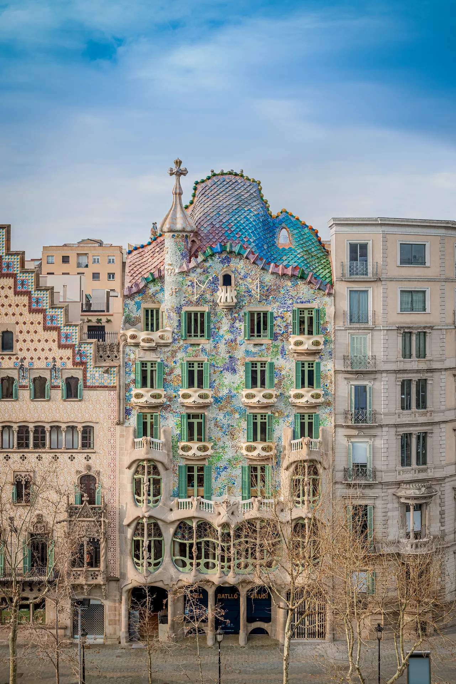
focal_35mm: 45
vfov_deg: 43.6
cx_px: 228
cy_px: 342
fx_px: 854
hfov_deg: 29.9
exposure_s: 1/60
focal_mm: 45
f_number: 8
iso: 50
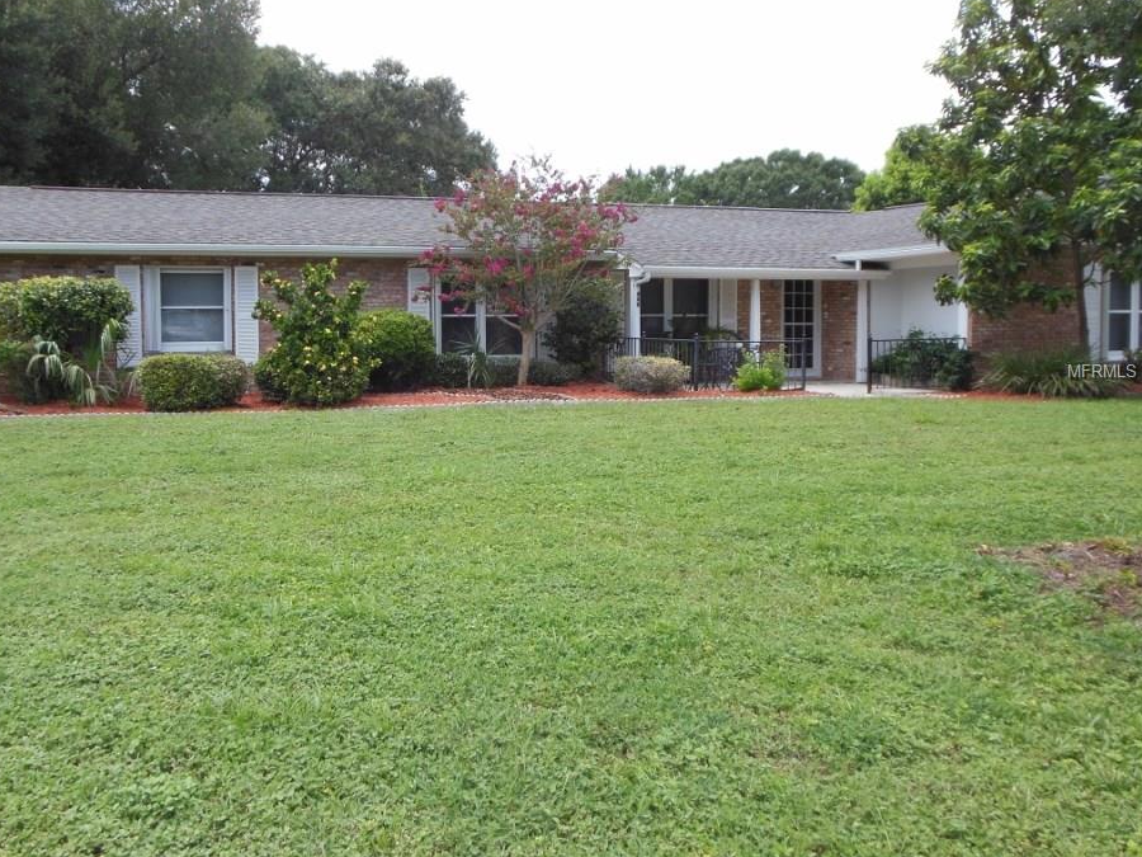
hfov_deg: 55.2
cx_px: 495
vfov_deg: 42.9
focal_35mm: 33
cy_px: 372
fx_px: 1089
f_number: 3.3
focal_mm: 5.2
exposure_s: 1/500
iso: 125
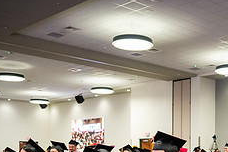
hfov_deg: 31.6
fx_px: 386
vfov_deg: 21.0
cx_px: 198
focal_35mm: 61
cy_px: 172
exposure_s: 1/200
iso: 2500
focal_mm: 24
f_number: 2.8
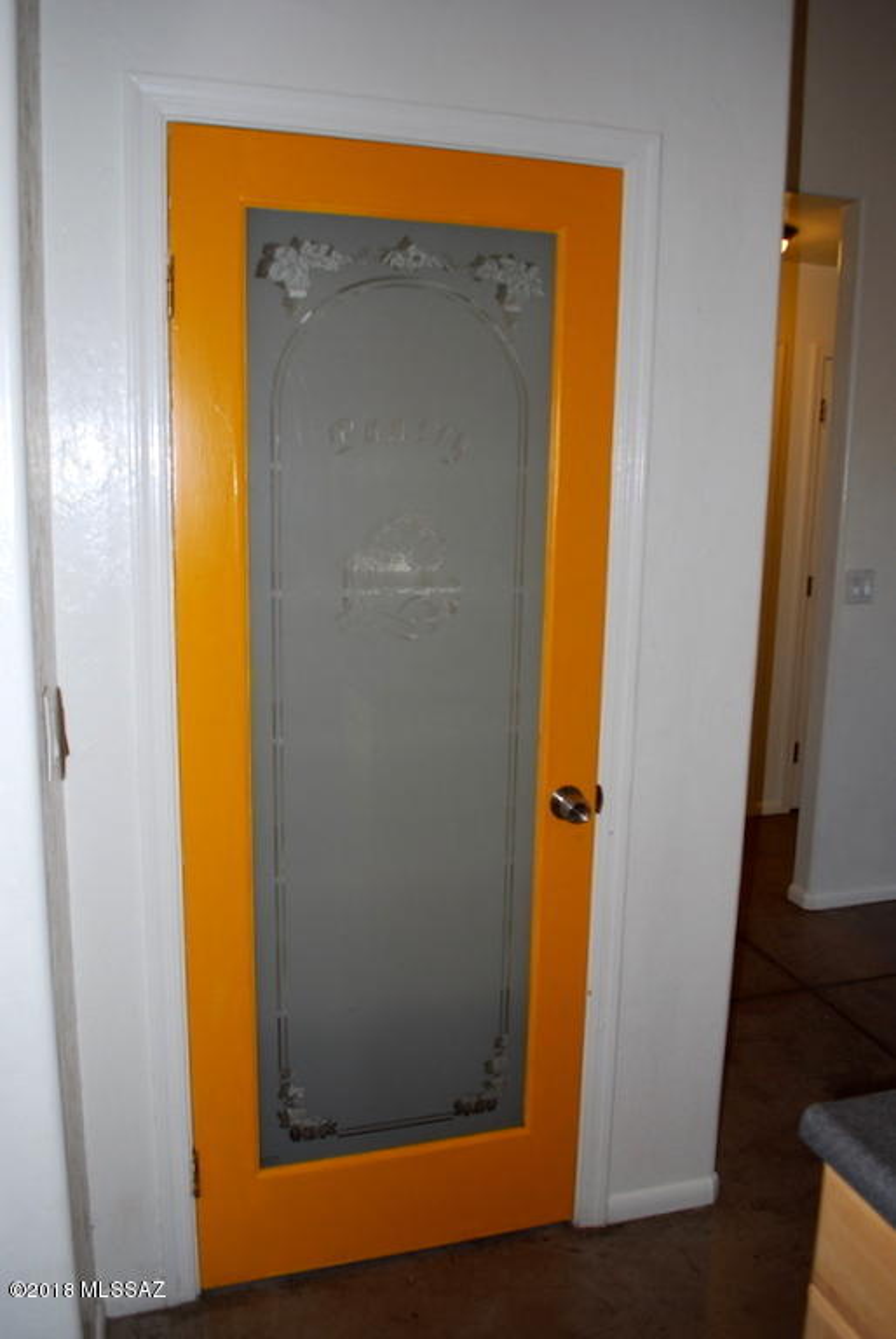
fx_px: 1005
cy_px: 670
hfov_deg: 48.0
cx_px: 448
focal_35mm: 27
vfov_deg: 67.3
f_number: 3.5
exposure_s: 1/60
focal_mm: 18
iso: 200
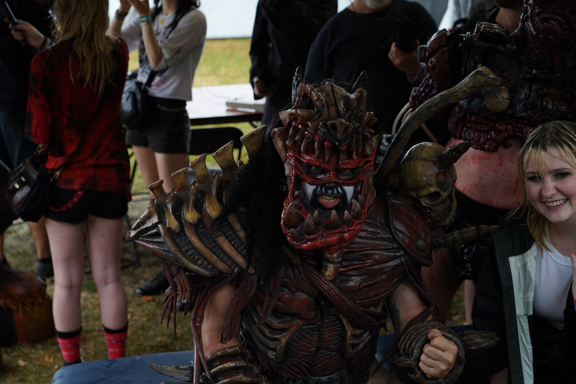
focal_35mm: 63
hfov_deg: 31.9
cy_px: 192
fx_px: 1008
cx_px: 288
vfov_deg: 21.6
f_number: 4
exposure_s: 1/80
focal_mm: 63
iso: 250
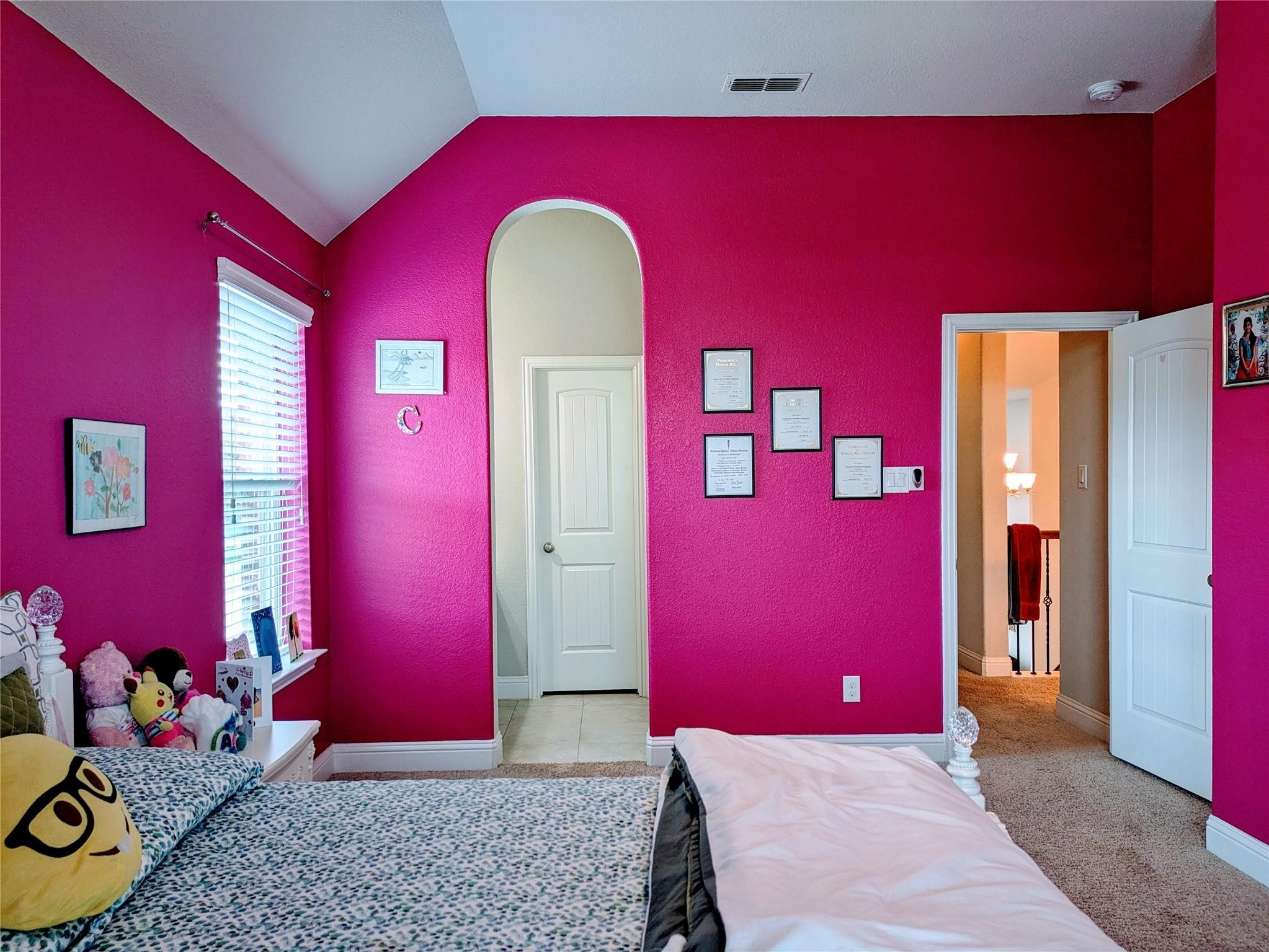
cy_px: 476
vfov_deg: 54.9
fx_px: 917
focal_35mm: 25
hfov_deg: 69.4
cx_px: 634
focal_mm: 5.43
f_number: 1.89
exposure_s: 1/40
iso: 54
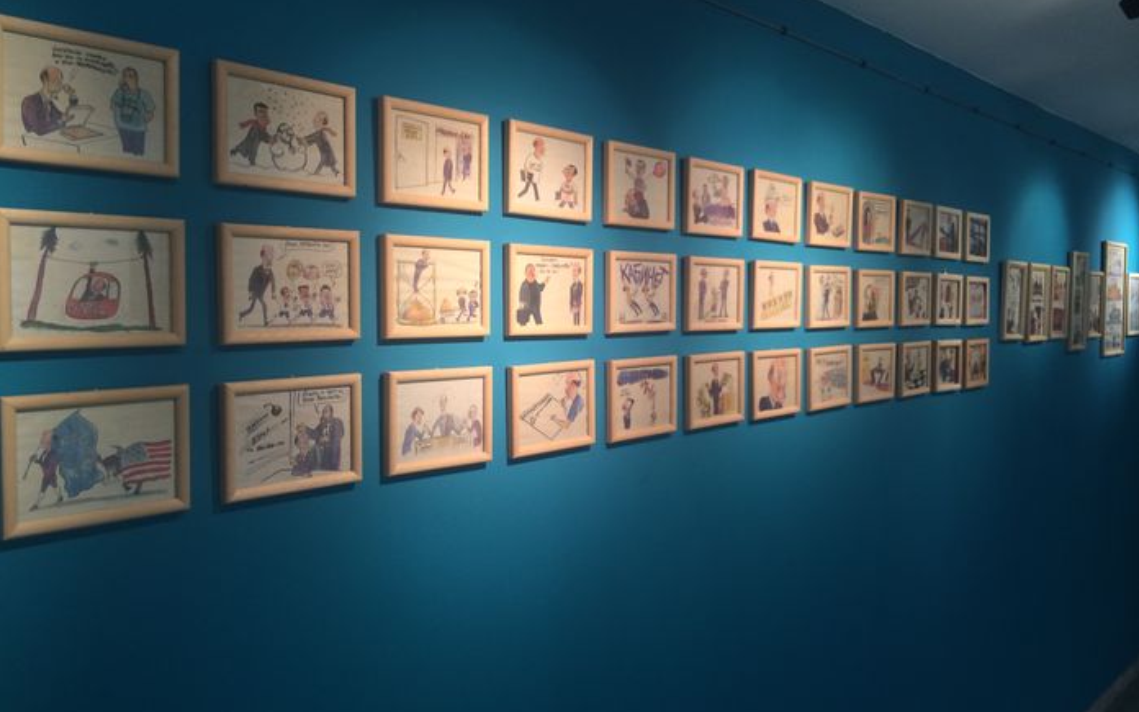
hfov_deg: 59.7
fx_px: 993
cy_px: 341
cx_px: 571
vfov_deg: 39.4
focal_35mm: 32
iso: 40
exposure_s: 1/40
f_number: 2.2
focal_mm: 4.12
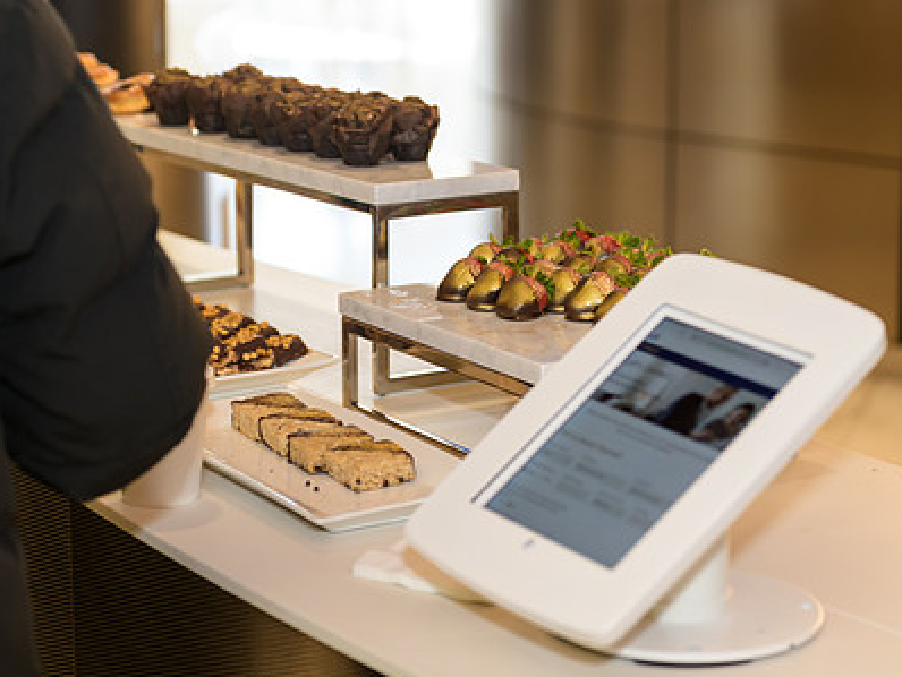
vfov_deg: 15.1
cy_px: 293
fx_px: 2555
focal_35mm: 98
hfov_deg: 20.0
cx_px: 462
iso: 400
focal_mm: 70
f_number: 3.2
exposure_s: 1/125
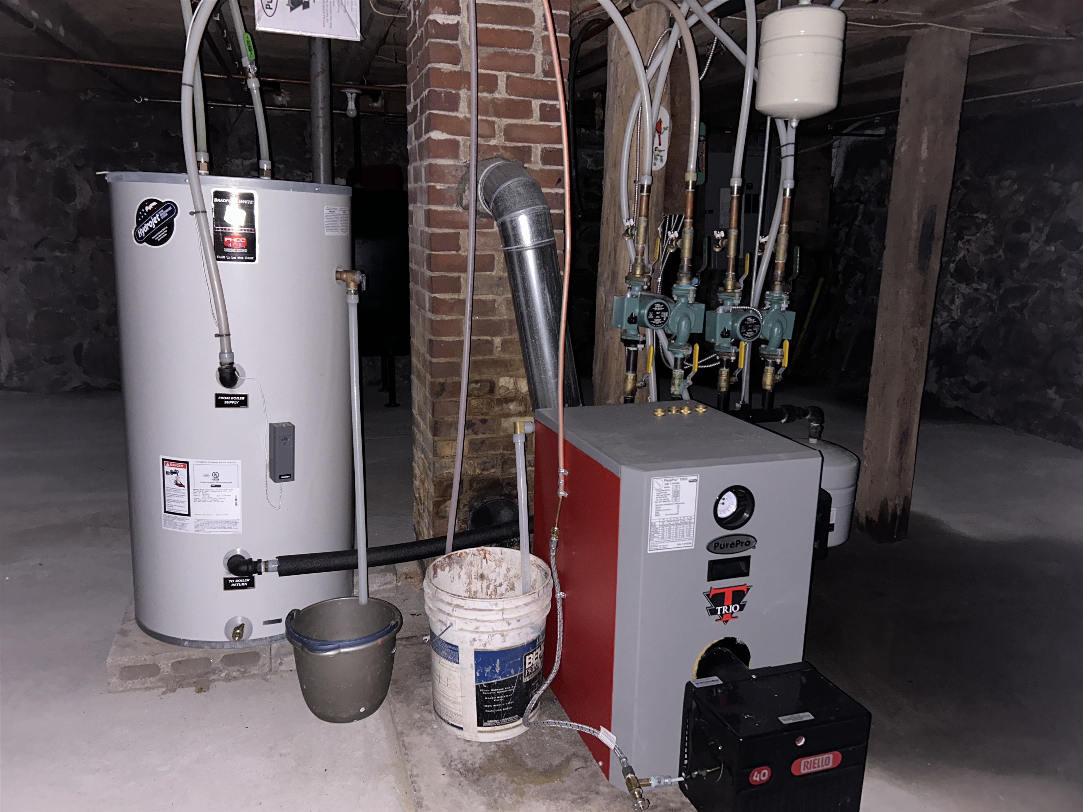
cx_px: 542
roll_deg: -0.9
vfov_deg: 53.1
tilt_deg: -11.8
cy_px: 406
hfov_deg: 67.3
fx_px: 813
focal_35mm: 26
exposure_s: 1/4
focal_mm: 5.7
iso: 160
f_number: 1.5
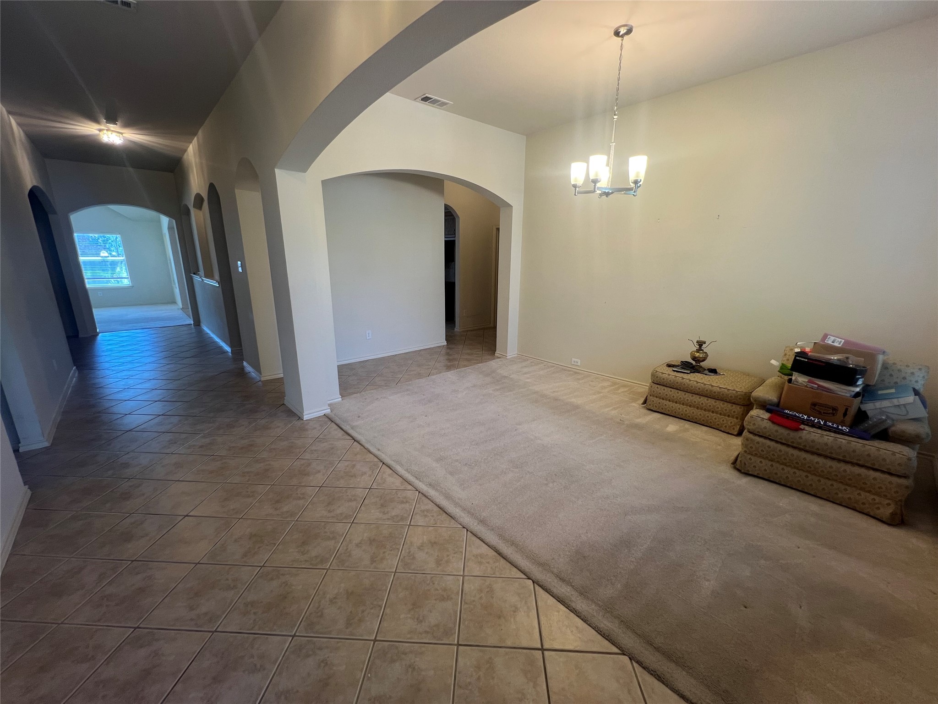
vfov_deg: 89.9
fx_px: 352
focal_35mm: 13
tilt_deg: -14.5
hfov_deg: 106.2
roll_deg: -0.3
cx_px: 469
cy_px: 352
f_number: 1.8
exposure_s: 1/40
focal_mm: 1.57
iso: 50
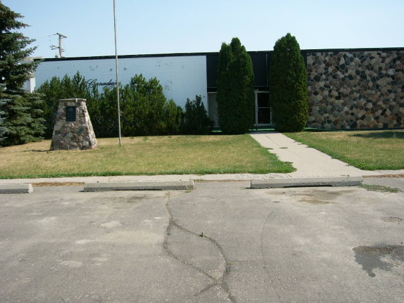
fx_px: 408
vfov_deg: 40.7
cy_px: 152
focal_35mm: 35
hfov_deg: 52.6
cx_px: 202
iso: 50
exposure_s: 1/125
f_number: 8
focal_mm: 5.8
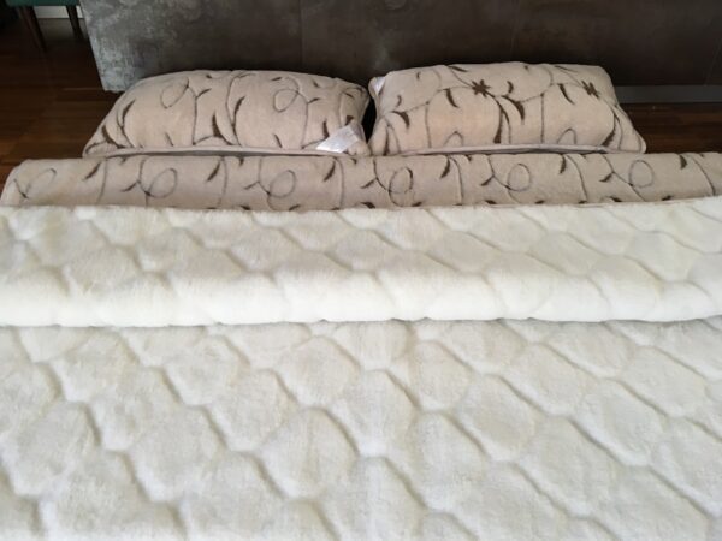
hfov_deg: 61.7
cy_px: 270
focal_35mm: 29
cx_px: 361
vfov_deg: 48.2
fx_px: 605
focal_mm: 4.15
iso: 100
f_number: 2.2
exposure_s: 1/33
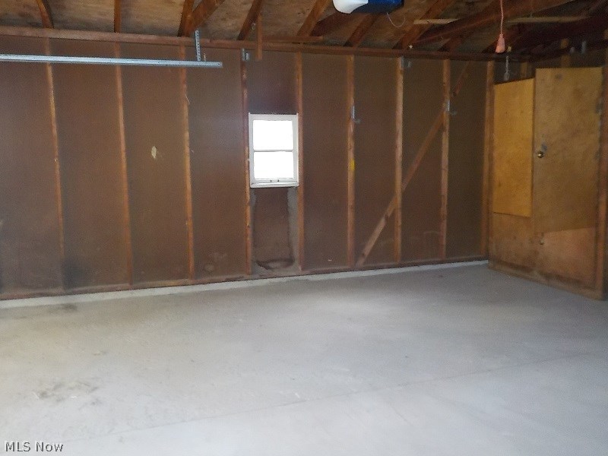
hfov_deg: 60.0
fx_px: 527
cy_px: 228
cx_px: 304
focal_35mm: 30
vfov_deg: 46.8
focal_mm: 4.1
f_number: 3.3
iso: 560
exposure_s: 1/30
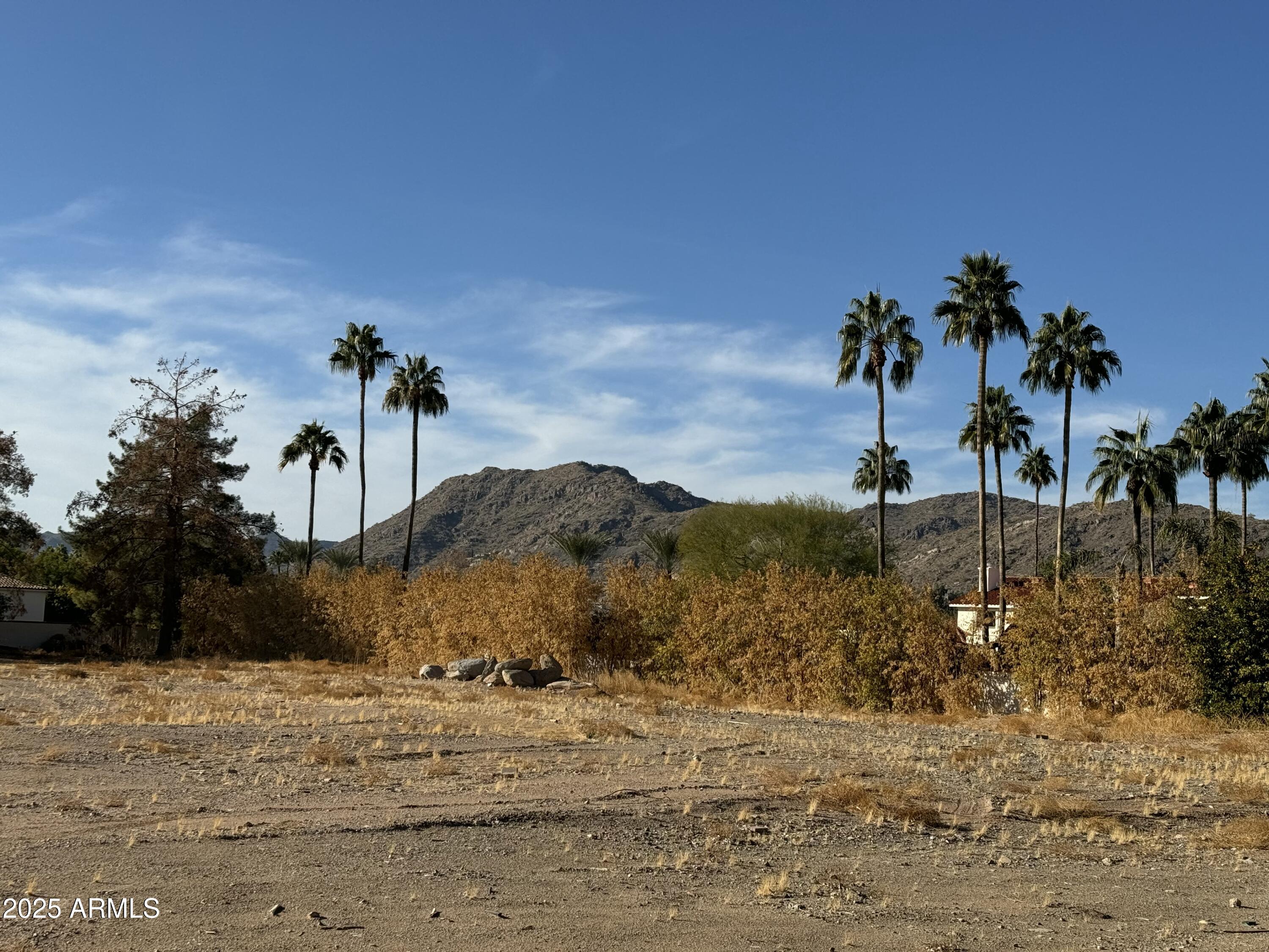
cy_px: 476
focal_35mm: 48
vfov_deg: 30.3
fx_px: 1760
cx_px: 634
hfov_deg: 39.7
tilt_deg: +5.8
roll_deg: -2.2
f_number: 1.78
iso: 64
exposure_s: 1/5848
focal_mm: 6.76
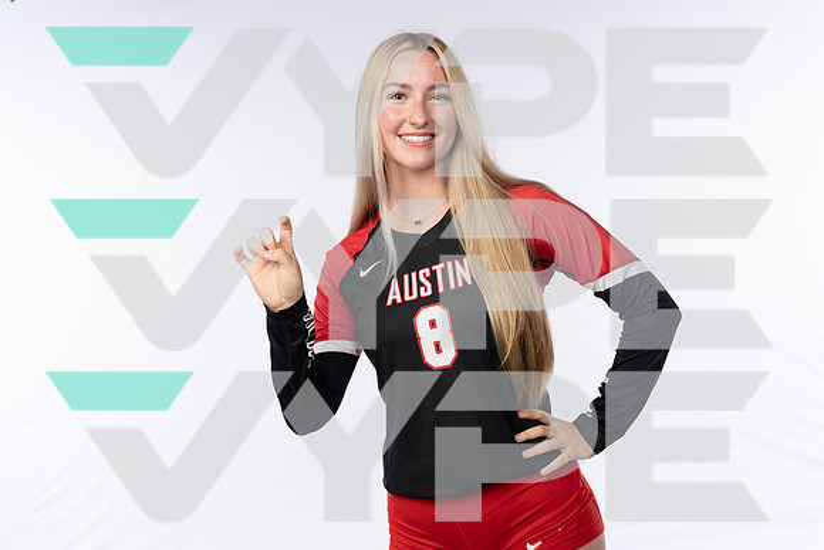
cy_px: 275
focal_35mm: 45
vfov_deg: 29.9
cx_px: 412
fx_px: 1030
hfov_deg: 43.6
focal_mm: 45
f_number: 7.1
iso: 250
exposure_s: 1/250
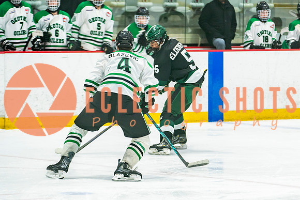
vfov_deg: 5.4
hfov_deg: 8.0
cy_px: 108
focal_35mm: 256
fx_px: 2132
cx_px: 209
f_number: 3.2
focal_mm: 142
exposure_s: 1/640
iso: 640
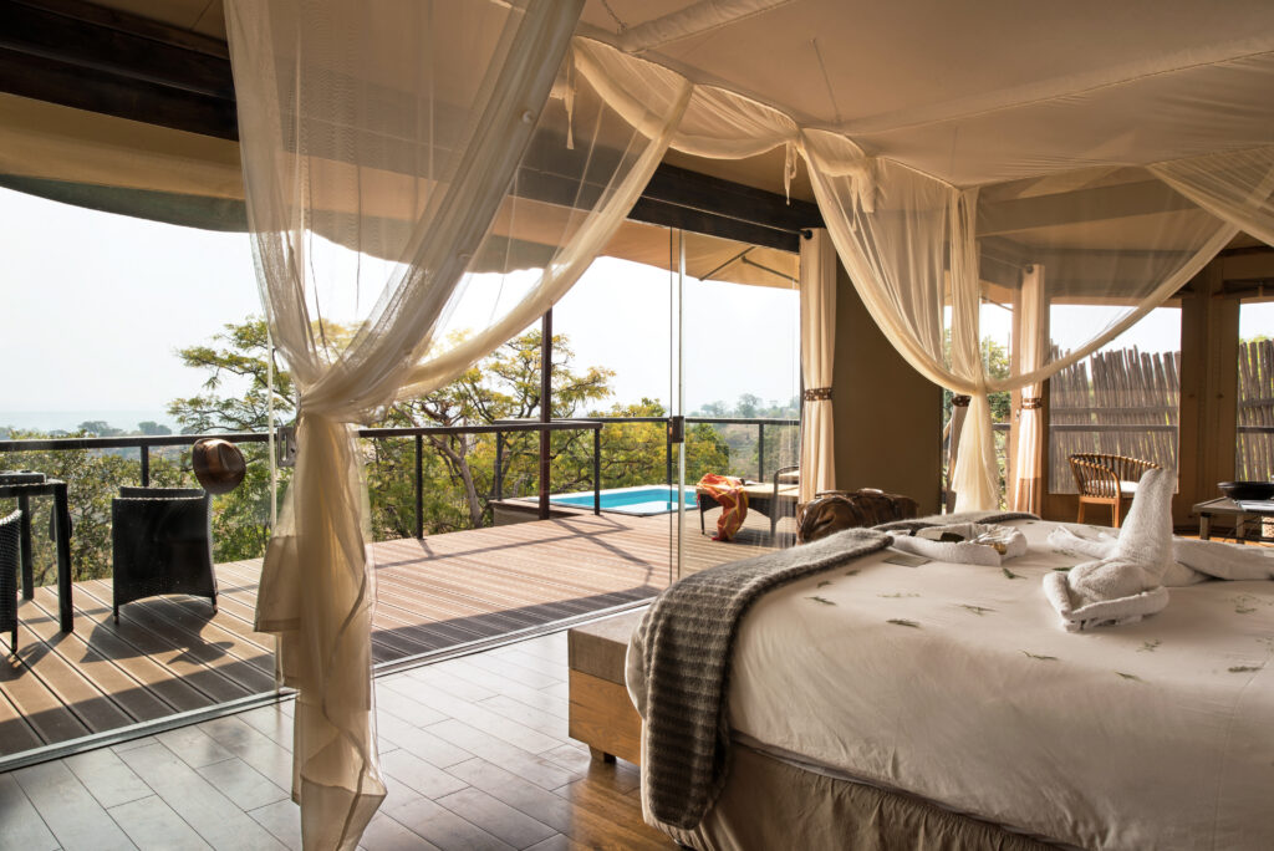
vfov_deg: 53.2
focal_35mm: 24
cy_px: 426
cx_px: 637
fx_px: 850
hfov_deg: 73.7
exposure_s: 1/40
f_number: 11
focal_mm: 24
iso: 100
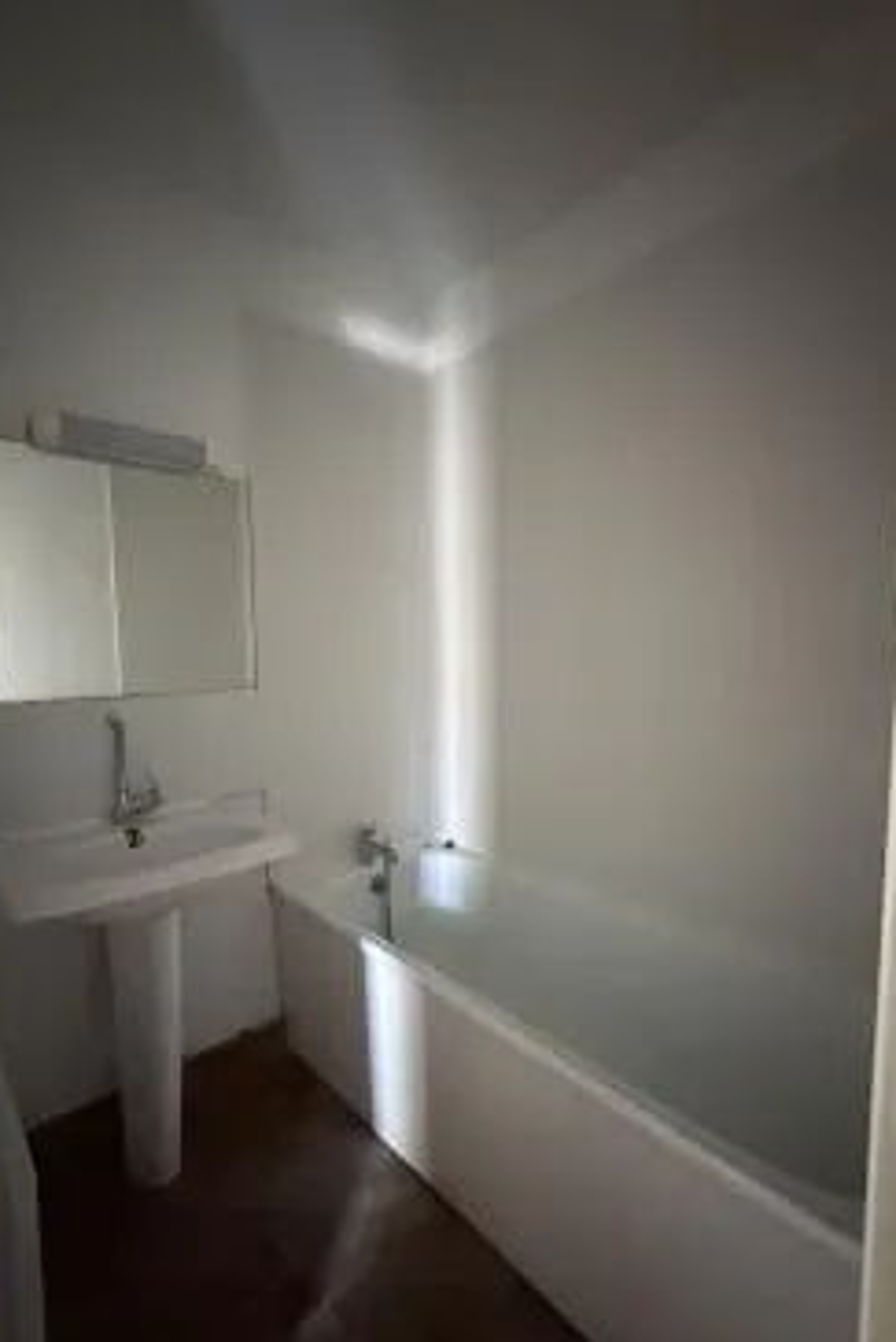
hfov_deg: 73.6
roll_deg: +1.3
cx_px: 398
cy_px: 700
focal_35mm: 16
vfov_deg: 96.7
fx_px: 597
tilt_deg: -4.7
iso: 1250
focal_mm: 2.22
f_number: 2.2
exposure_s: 1/48
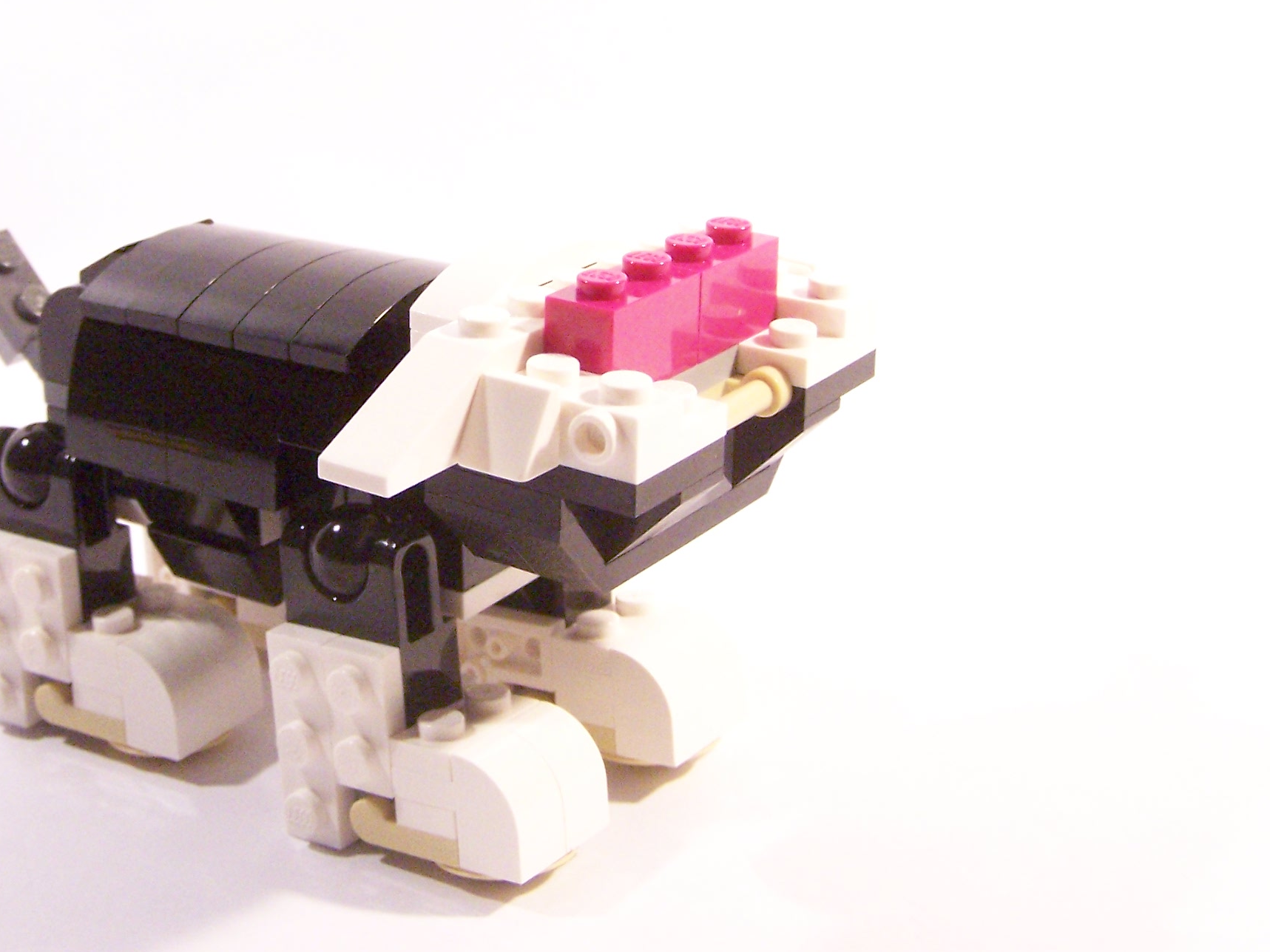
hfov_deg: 33.6
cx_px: 471
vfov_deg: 25.5
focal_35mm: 57
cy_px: 292
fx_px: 2091
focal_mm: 6.3
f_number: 3.6
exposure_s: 1/30
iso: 400
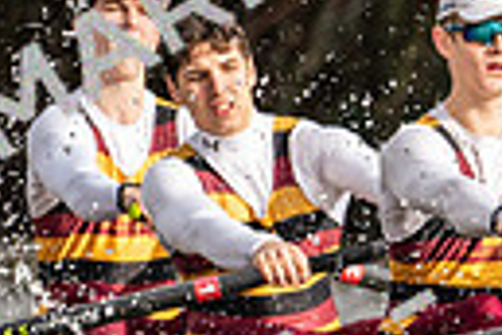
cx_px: 981
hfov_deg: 1.1
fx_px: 25126
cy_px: 286
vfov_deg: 0.8
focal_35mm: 1802
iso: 320
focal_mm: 400
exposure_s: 1/1600
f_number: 4.5
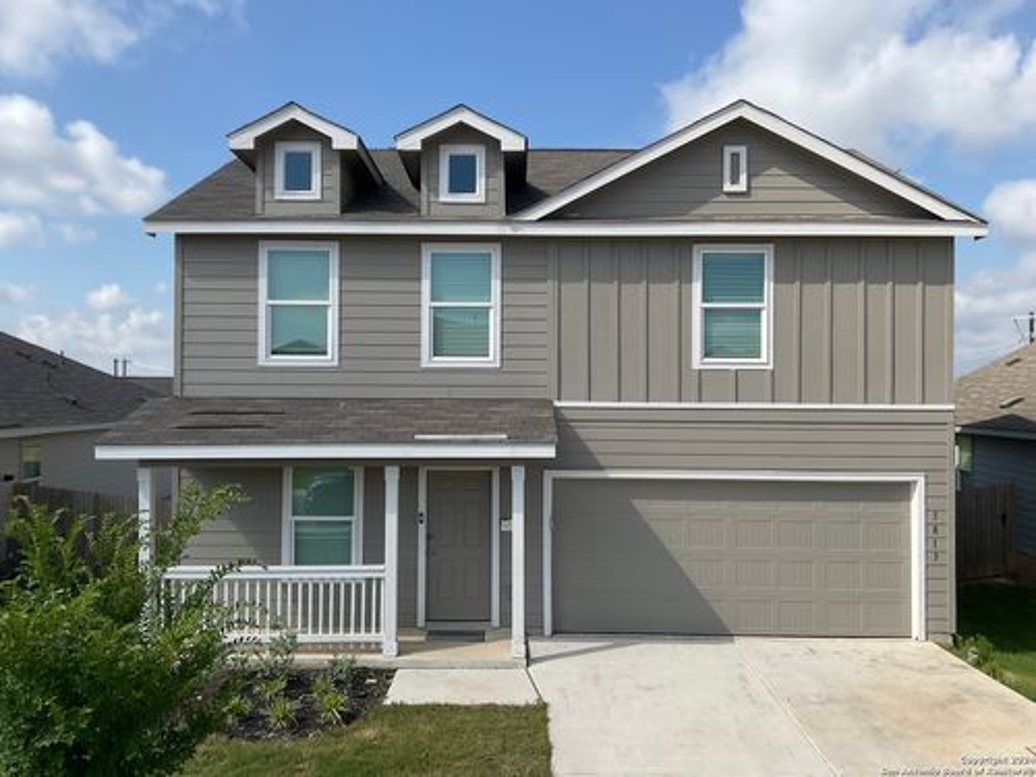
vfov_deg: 48.2
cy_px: 388
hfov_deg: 61.7
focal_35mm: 29
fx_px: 868
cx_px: 518
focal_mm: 3
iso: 16
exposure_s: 1/2320
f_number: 1.8
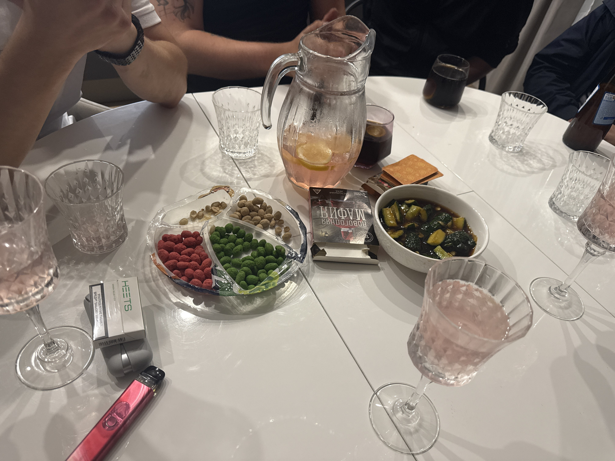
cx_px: 308
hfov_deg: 71.6
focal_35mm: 24
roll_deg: -10.7
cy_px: 230
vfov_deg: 56.8
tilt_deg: -43.3
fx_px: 426
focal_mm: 6.76
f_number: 1.78
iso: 200
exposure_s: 1/60
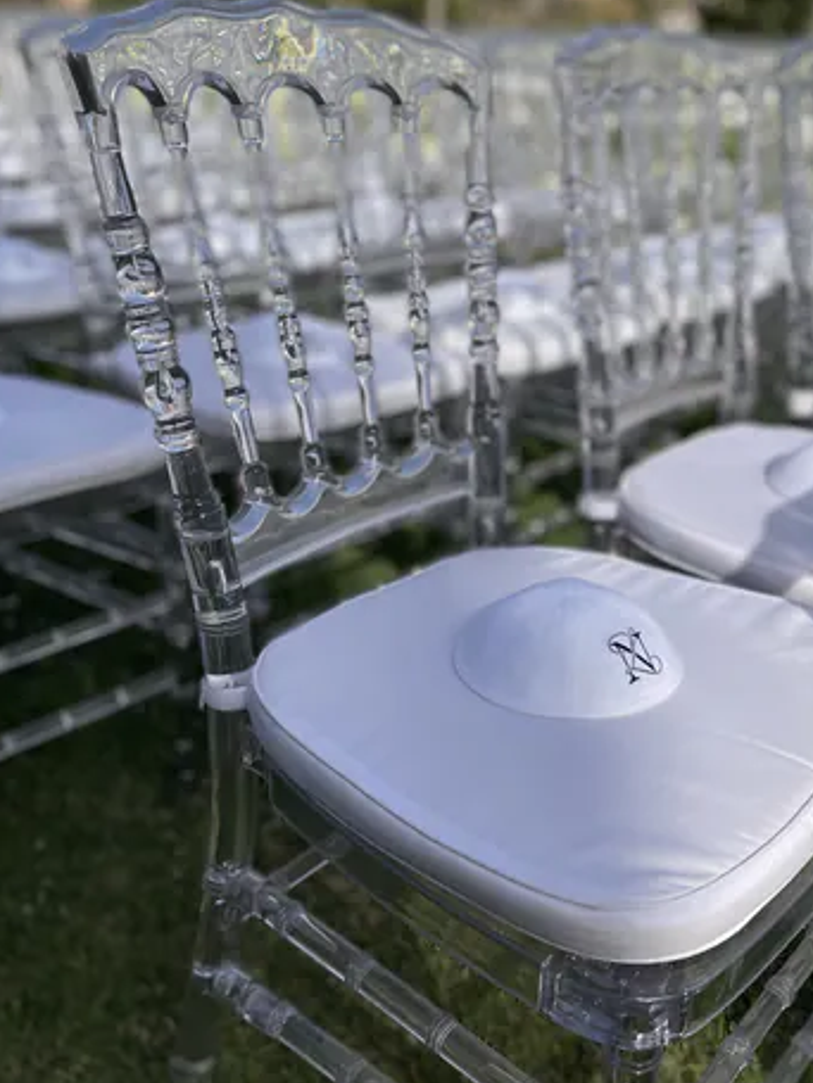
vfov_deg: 48.9
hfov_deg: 37.1
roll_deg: -2.7
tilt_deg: -20.0
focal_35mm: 38
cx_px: 578
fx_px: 1190
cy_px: 488
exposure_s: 1/9804
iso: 50
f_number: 1.6
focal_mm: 4.2
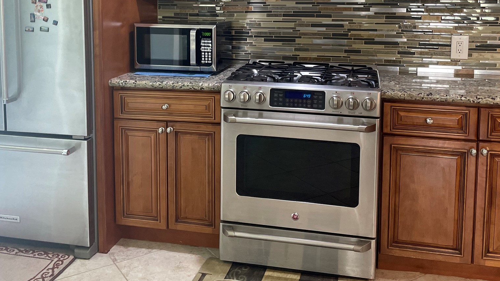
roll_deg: -0.4
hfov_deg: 52.8
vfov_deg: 30.2
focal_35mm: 38
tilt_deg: -5.4
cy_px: 45
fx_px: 504
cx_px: 253
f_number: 1.6
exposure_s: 1/60
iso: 320
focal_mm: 4.2
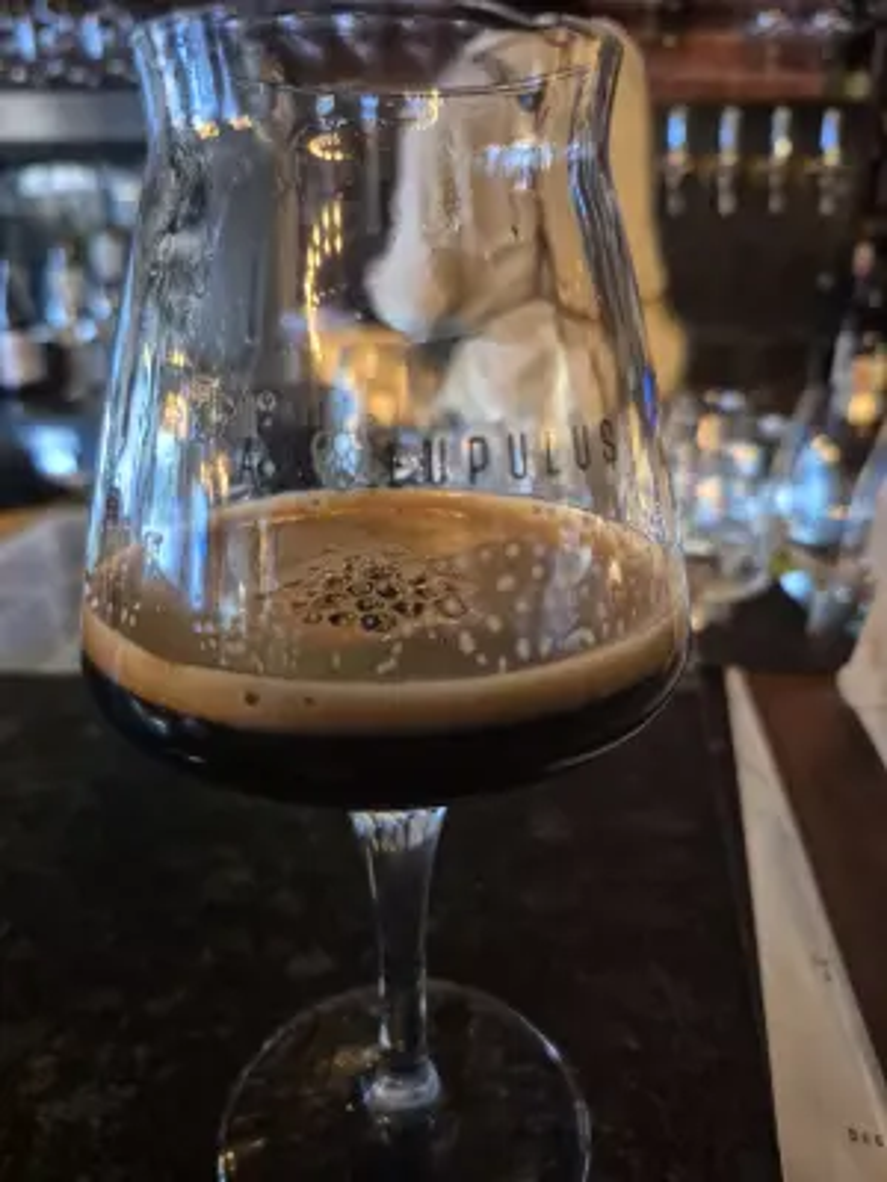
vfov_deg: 73.9
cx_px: 444
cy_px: 591
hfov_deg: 58.9
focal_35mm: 23
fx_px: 786
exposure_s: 1/40
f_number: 1.8
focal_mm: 5.4
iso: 1600
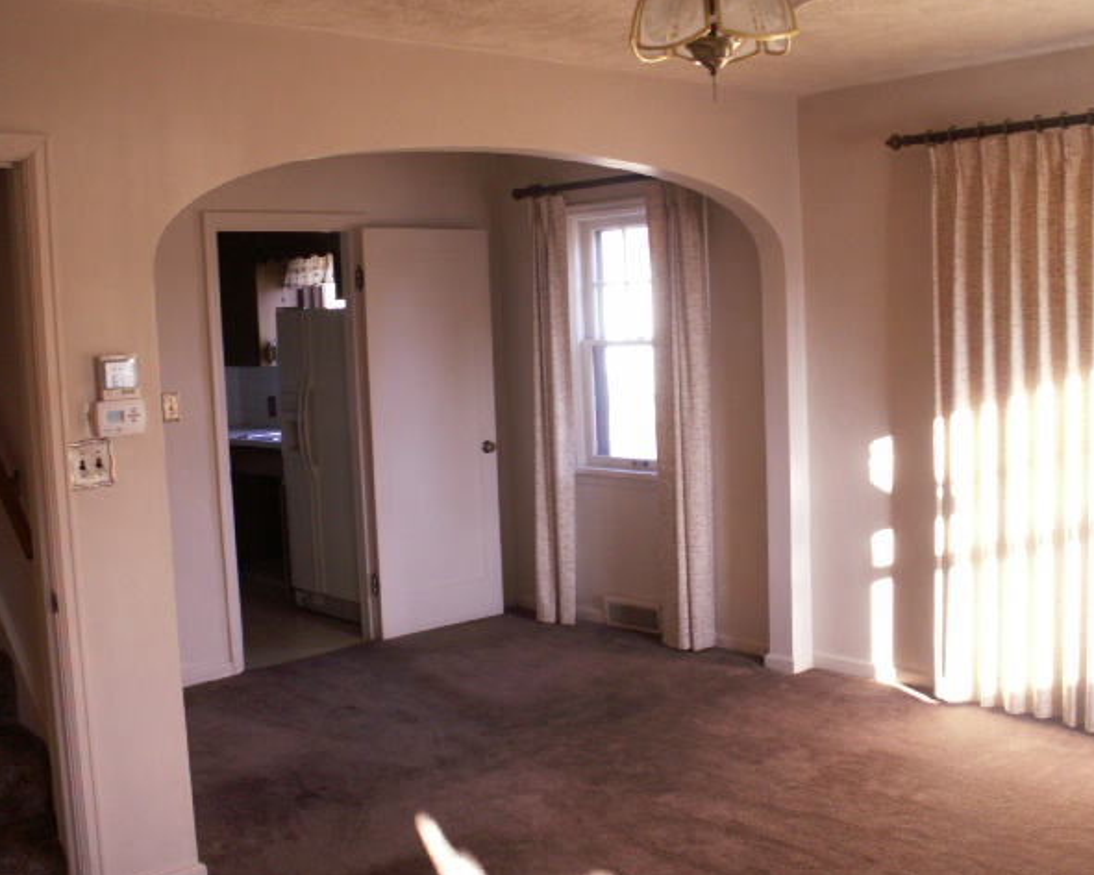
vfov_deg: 40.1
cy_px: 440
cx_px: 578
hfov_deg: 49.1
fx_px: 1198
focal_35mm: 37
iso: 100
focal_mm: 5.86
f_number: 2.8
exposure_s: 1/40
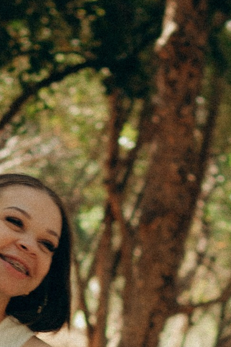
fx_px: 2436
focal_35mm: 253
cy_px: 456
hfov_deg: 5.4
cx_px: 140
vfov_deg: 8.0
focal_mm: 30
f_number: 2.2
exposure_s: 1/125
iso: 100
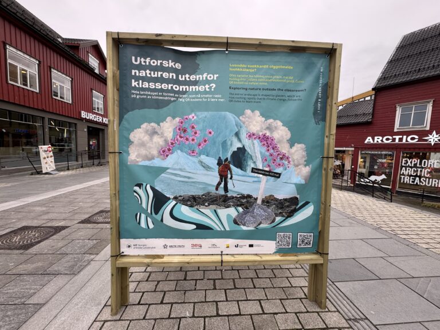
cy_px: 165
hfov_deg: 102.1
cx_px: 220
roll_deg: -1.5
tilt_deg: -5.5
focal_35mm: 14
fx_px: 178
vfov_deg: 85.7
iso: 40
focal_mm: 2.22
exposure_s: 1/182
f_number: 2.2
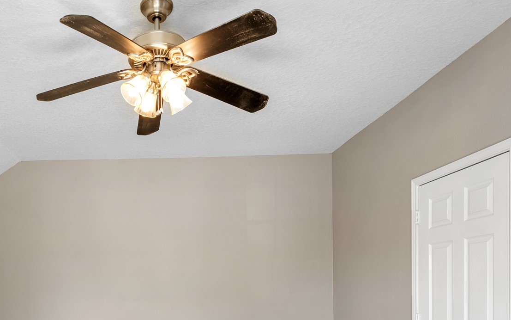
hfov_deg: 63.9
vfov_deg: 40.0
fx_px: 390
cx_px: 150
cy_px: 308
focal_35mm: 28
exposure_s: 1/3
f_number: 8
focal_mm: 14
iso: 125
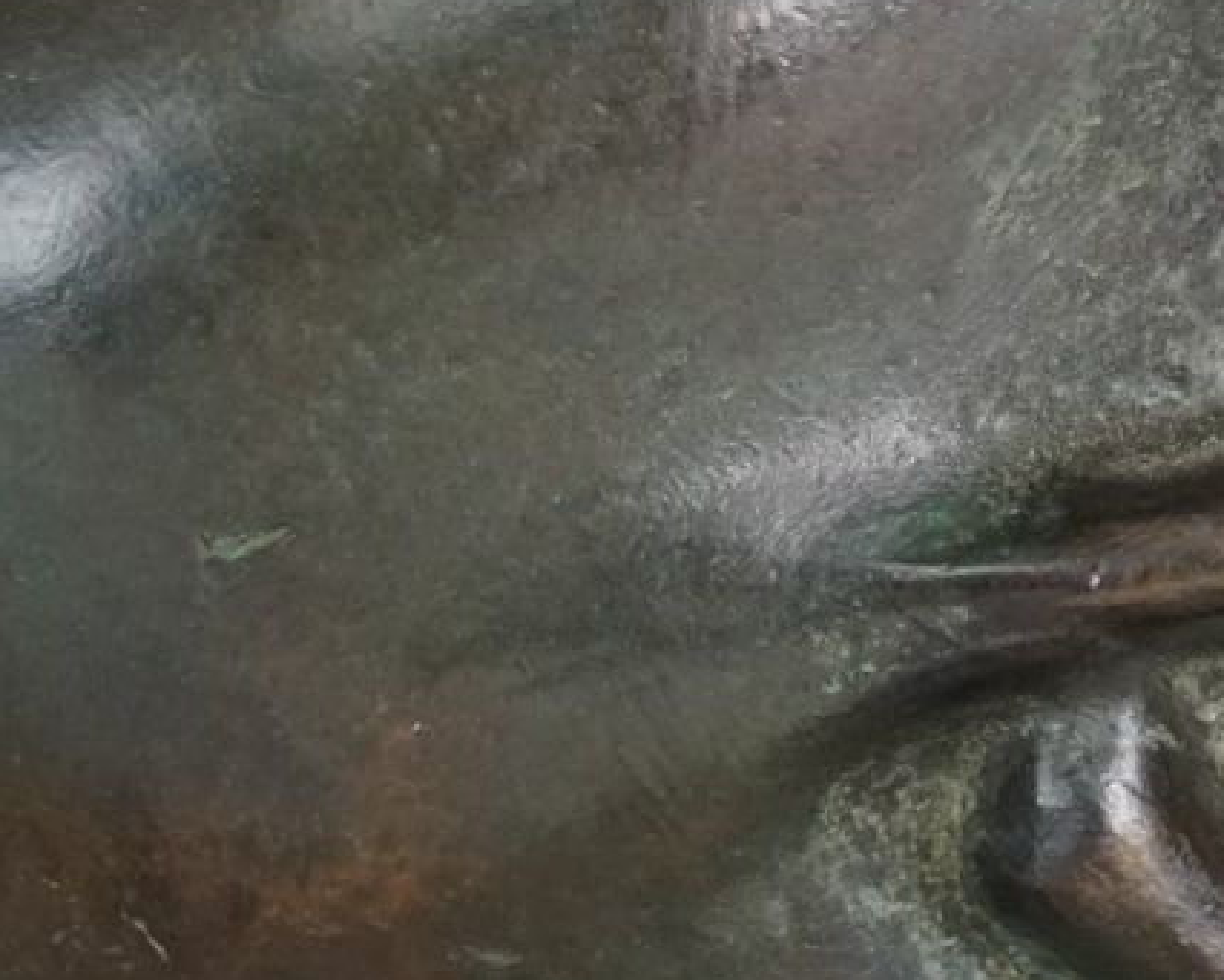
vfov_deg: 1.9
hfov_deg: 2.3
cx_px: 848
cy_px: 55
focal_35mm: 834
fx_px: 30219
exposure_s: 1/320
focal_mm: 210
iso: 2500
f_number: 6.3
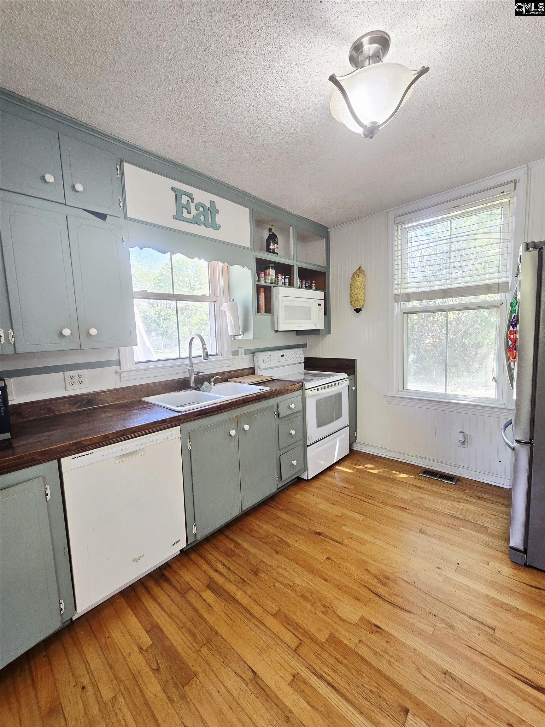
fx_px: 273
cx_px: 272
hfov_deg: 89.9
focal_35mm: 13
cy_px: 364
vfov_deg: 106.2
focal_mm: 2.2
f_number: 2.2
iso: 125
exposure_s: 1/60.2
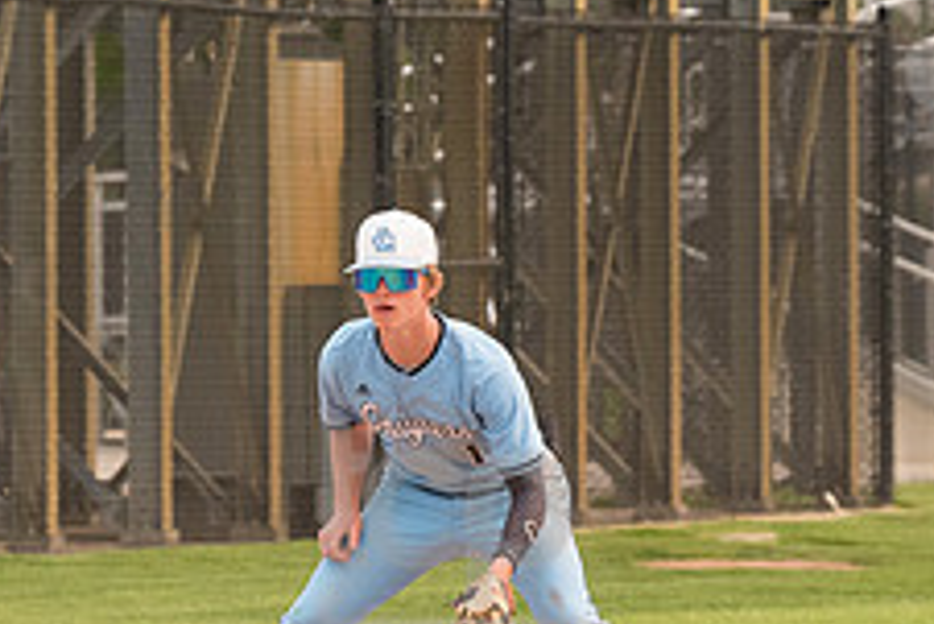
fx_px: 19963
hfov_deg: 2.7
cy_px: 566
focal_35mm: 769
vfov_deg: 1.8
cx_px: 446
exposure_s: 1/2000
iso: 1000
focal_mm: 200
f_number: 5.6
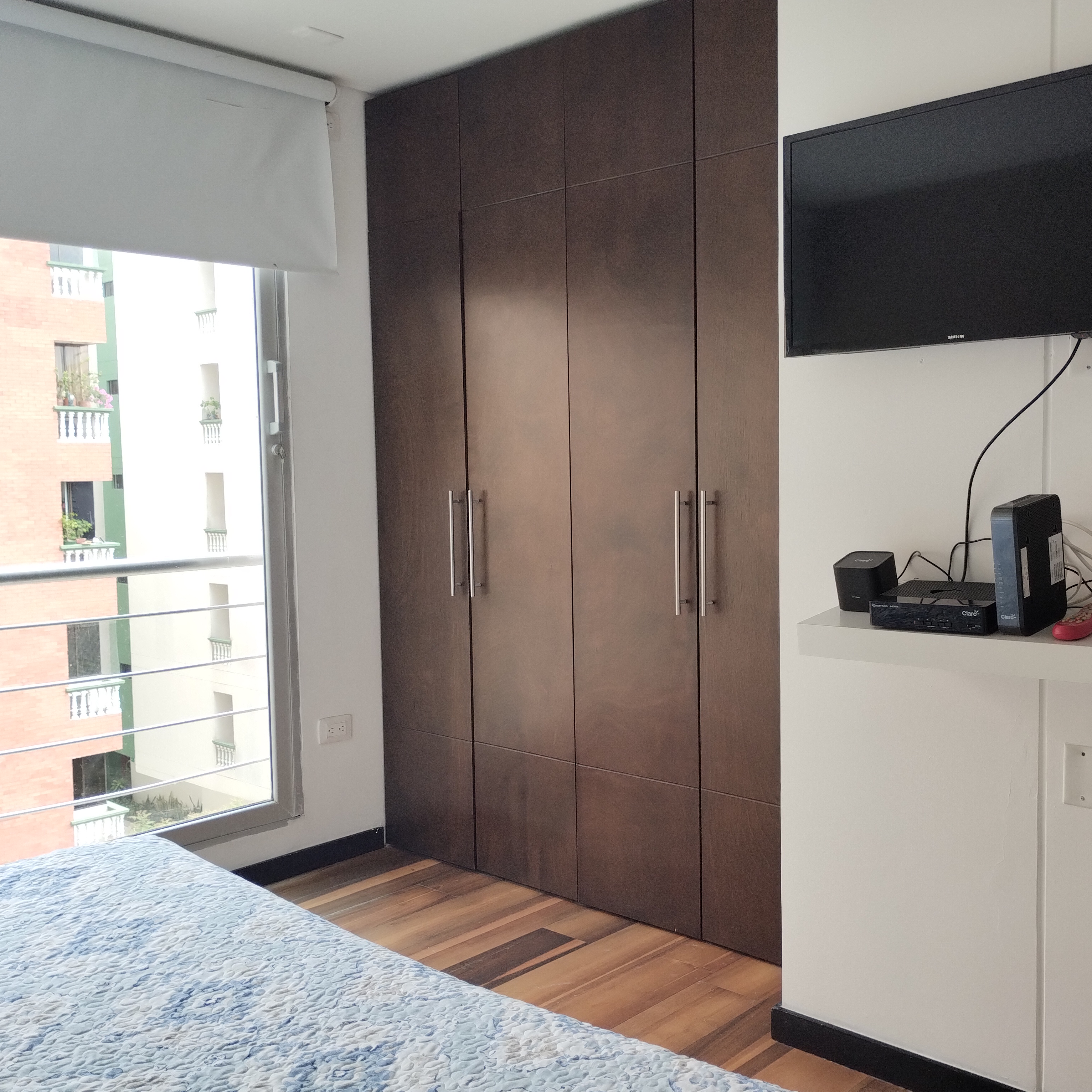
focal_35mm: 33
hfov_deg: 49.5
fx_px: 1178
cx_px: 634
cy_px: 545
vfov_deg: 49.7
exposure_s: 1/60
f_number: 1.8
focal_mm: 4.27
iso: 114
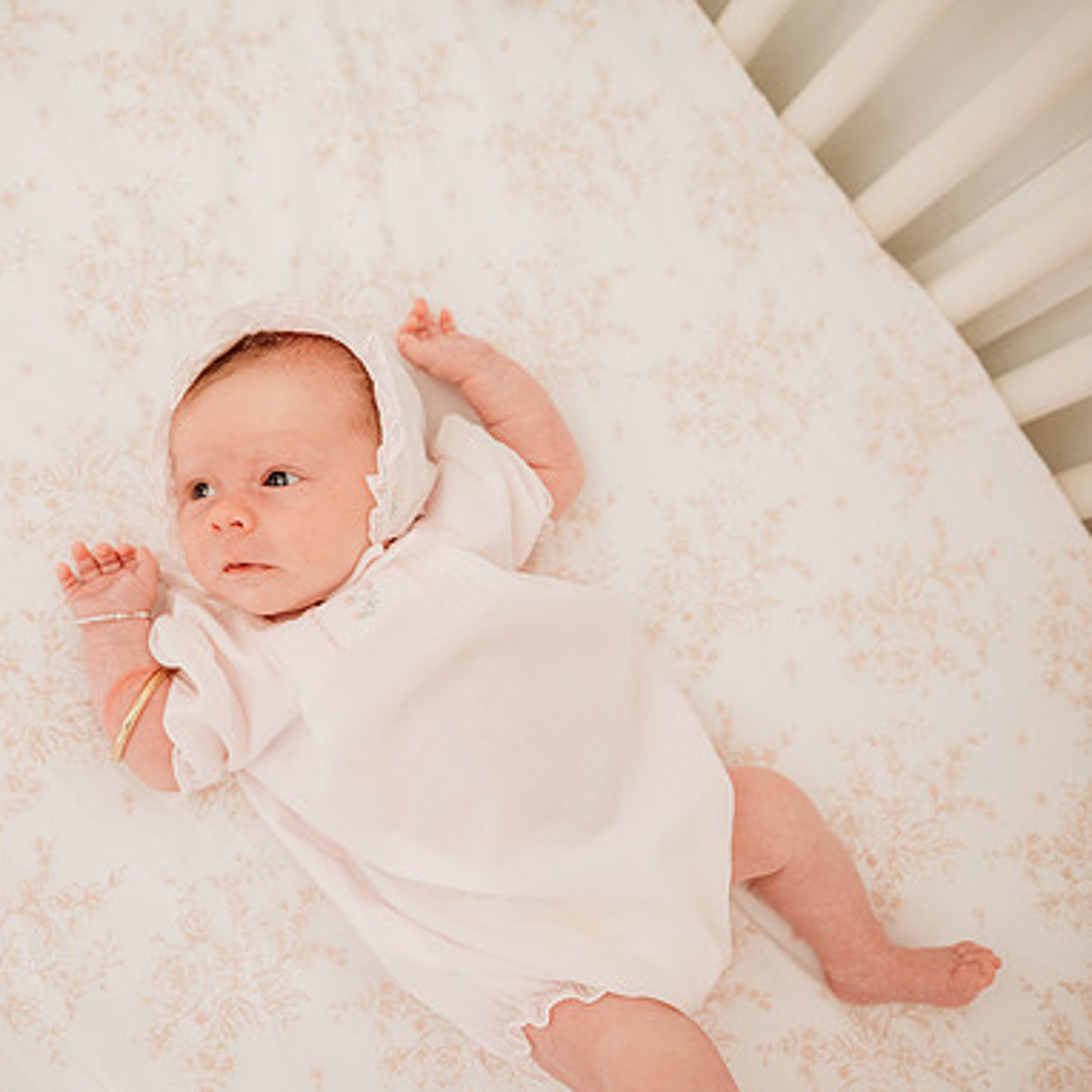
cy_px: 545
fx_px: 1106
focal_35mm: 31
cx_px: 380
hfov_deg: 51.7
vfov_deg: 52.5
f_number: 2.8
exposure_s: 1/200
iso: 1600
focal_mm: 24
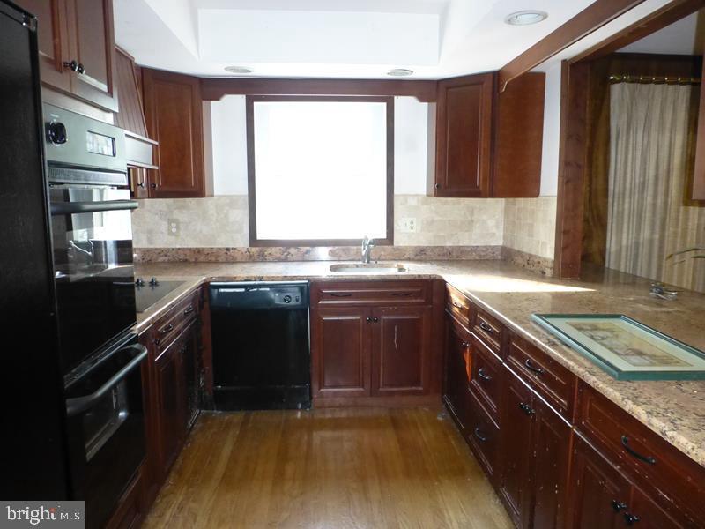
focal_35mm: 24
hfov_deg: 71.6
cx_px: 352
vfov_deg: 56.8
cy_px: 264
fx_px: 489
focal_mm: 4.3
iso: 800
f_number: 3.3
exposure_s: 1/30
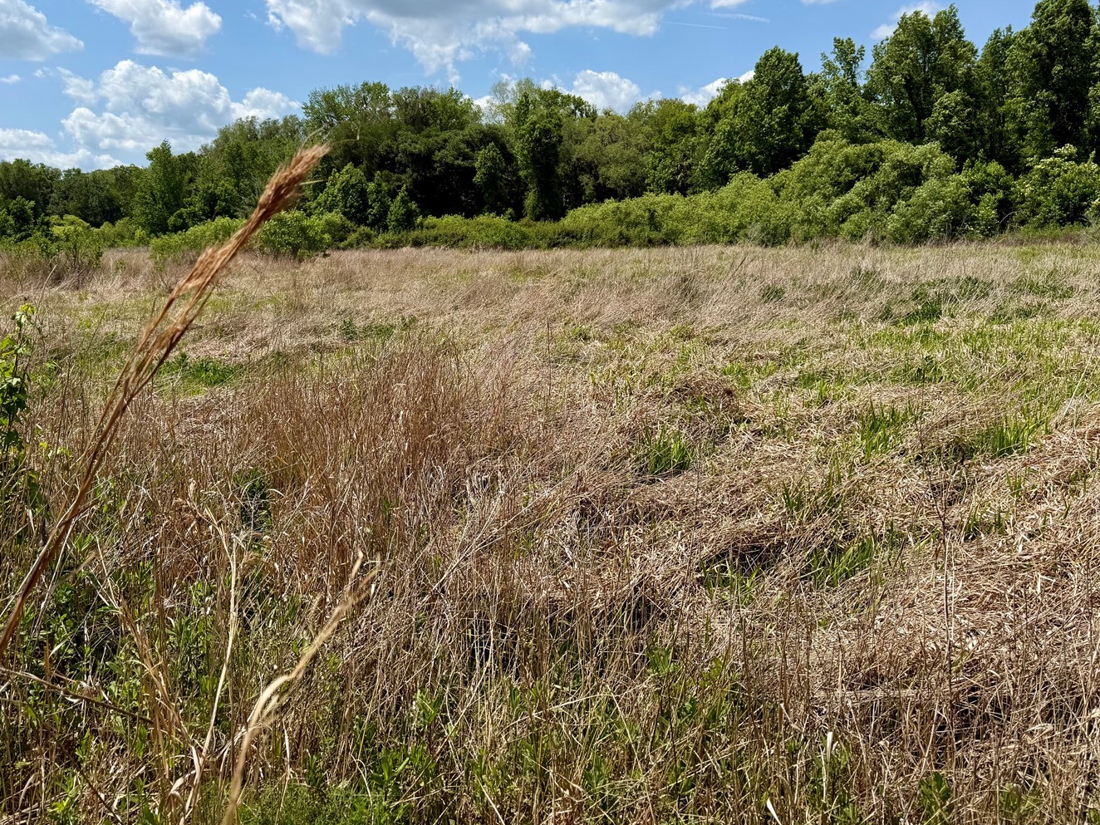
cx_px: 517
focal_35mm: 29
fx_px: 922
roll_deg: +1.3
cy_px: 341
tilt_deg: -7.2
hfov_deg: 61.6
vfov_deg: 48.0
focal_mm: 6.76
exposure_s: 1/6173
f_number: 1.78
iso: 80
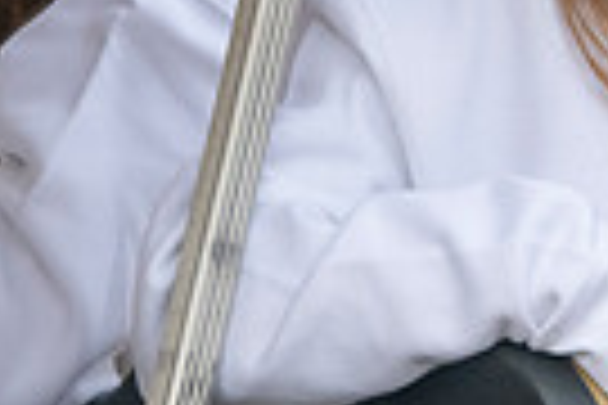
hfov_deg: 2.3
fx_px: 15182
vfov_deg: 1.5
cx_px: 365
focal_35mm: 899
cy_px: 106
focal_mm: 210
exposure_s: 1/500
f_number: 11
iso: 3200
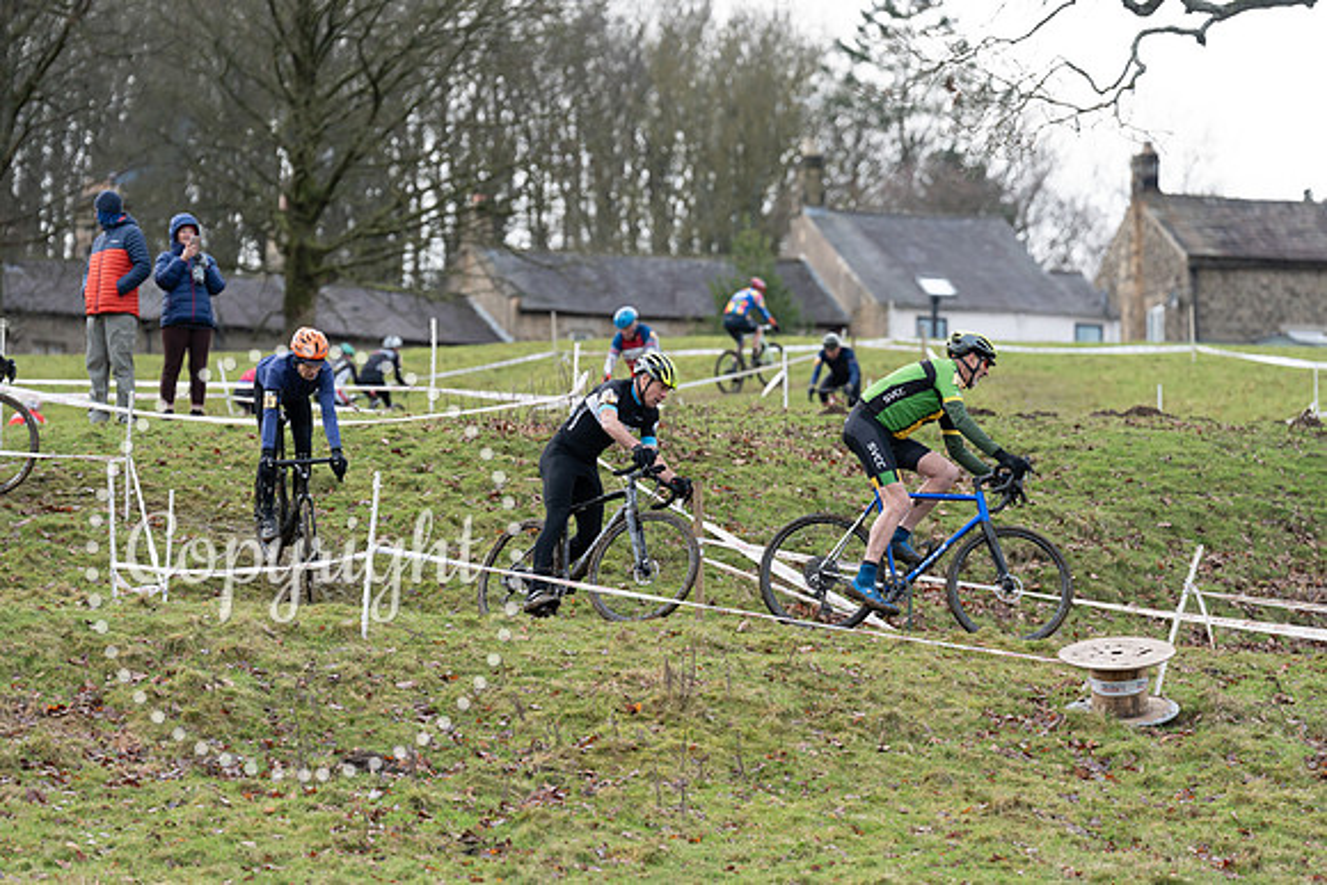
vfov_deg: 7.9
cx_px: 664
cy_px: 442
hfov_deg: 11.9
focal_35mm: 173
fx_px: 6378
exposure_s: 1/1000
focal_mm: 173
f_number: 3.5
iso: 1250
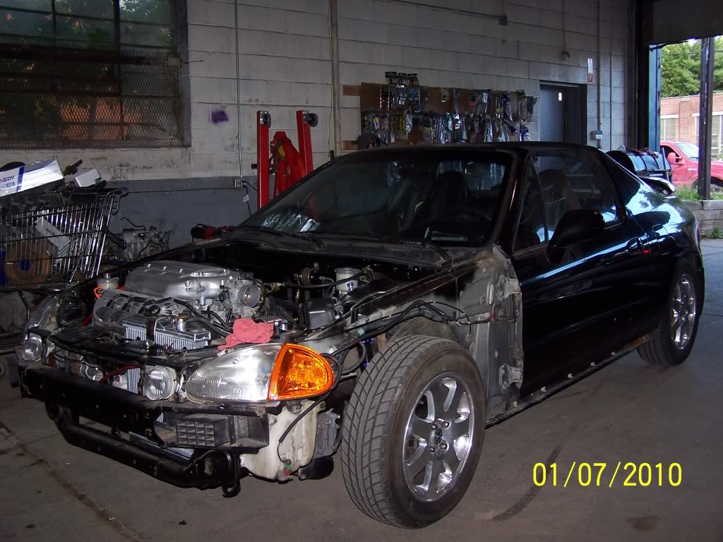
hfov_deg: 49.0
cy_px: 271
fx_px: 794
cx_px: 362
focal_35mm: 38
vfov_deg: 37.7
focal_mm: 6.3
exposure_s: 1/60
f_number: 2.8
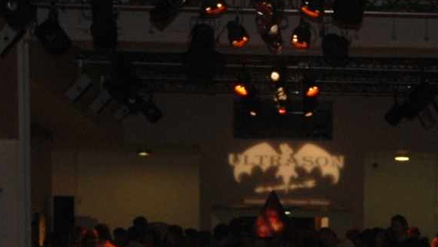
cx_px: 460
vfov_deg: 6.2
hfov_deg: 11.2
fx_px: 2208
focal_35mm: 190
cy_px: 562
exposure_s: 1/60
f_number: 5
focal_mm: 31
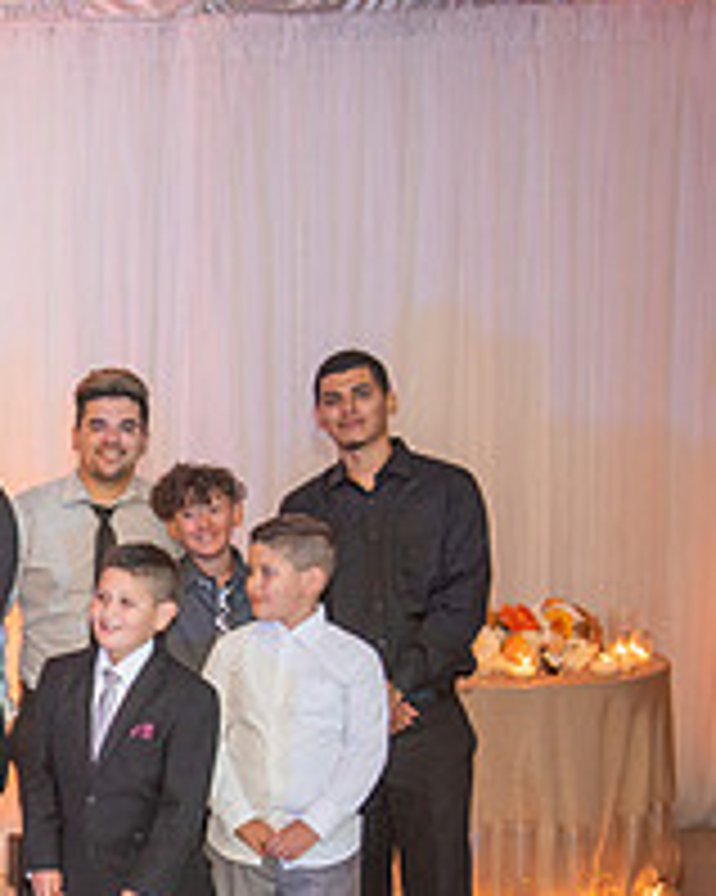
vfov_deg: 18.3
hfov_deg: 13.5
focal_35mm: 104
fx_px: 2757
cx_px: -500
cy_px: 732
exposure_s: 1/160
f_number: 2.8
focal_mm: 38
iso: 1000
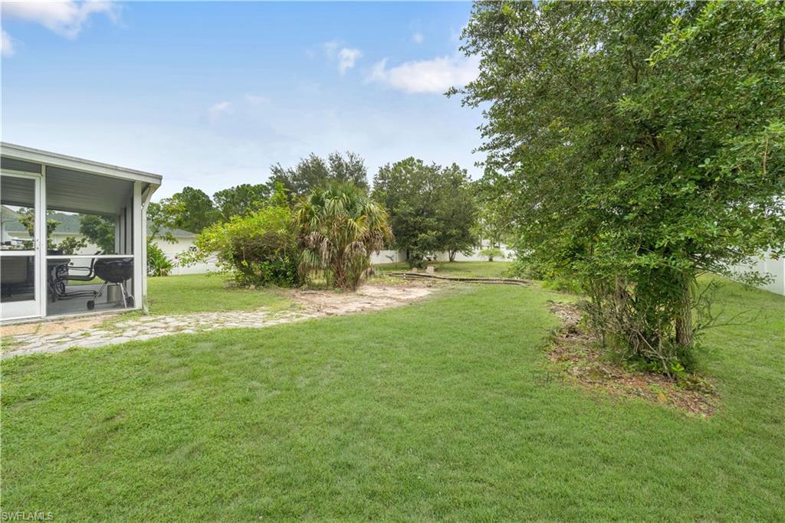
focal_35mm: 12
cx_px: 392
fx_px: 262
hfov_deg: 112.6
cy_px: 262
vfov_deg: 90.0
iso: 400
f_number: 7.1
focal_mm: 12
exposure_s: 1/640
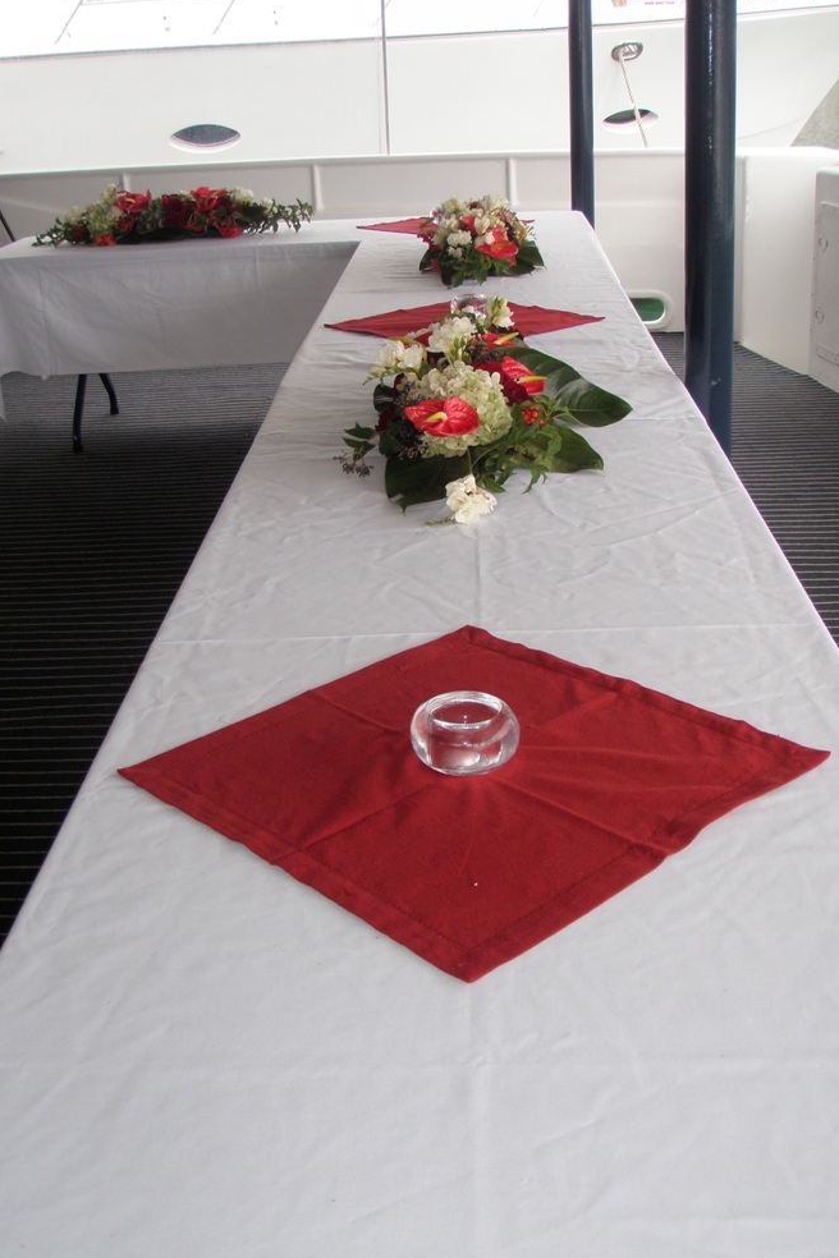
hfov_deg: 33.4
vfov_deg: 48.5
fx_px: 1398
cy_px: 632
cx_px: 424
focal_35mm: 40
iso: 80
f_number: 3.5
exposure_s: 1/160
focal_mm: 6.7
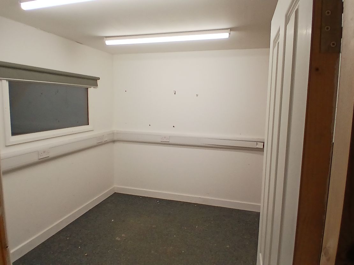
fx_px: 174
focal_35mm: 17
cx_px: 177
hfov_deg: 91.0
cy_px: 132
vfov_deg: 74.8
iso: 64
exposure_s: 1/50
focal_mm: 1.4
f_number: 2.2
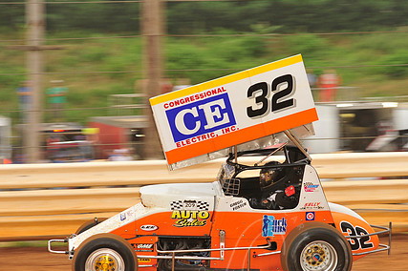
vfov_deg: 7.0
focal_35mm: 197
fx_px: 2231
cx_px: 254
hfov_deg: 10.4
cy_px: 168
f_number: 7.1
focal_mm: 145
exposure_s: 1/320
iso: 640
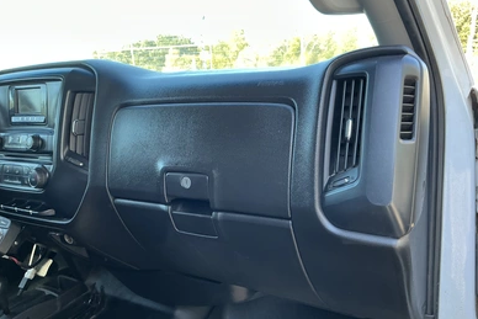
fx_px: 398
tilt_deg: -12.0
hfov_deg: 61.9
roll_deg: +1.5
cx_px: 239
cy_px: 160
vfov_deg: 43.6
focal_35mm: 30
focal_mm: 3
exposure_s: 1/122
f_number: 1.8
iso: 64
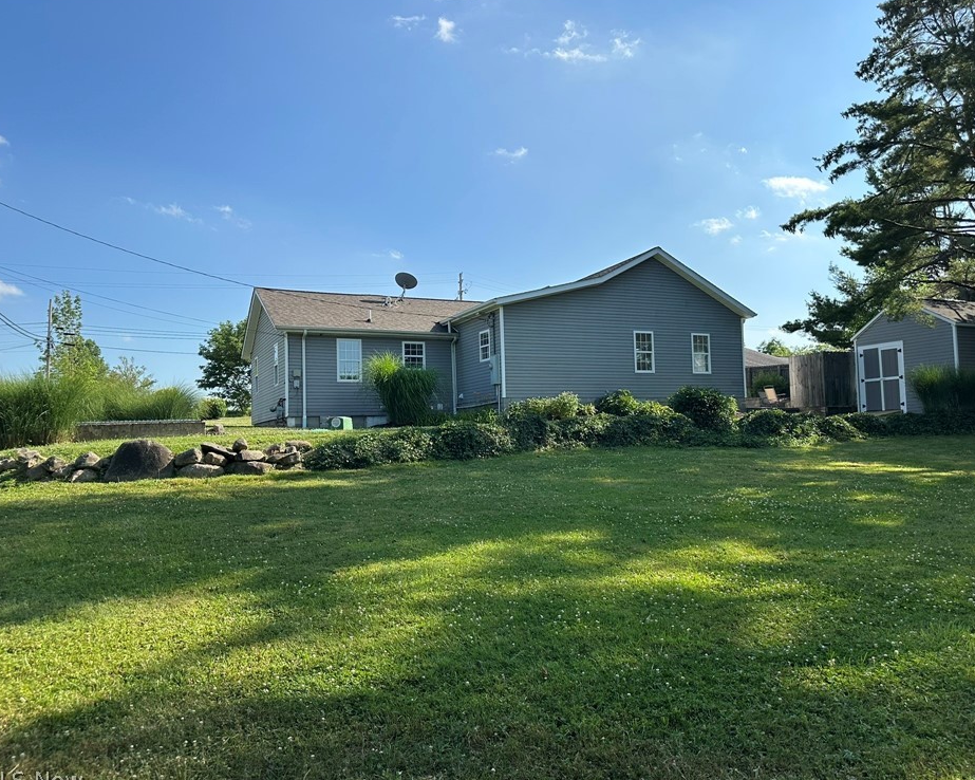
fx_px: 750
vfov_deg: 54.9
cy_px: 392
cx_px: 514
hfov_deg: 66.0
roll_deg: +2.1
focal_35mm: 26
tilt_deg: +5.3
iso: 80
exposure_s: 1/3861
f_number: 1.78
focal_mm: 6.86
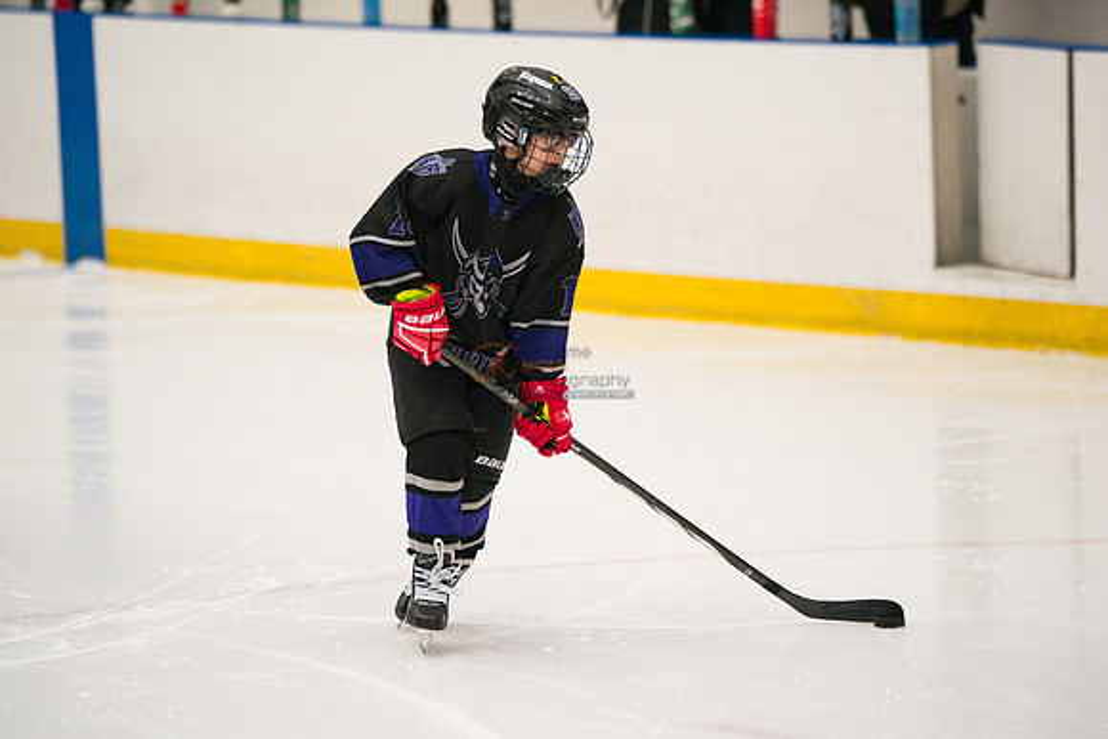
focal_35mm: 209
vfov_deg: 6.6
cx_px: 554
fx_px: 6434
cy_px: 370
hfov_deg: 9.8
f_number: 3.2
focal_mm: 209
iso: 2000
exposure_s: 1/1250
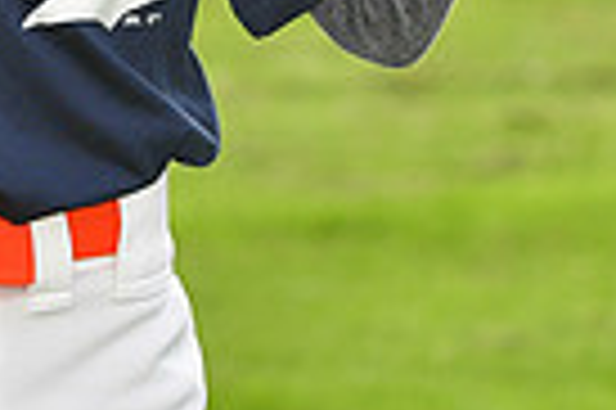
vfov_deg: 2.1
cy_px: -295
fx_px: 11401
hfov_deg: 3.1
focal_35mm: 667
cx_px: 67
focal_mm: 105
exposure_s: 1/500
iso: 200
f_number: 5
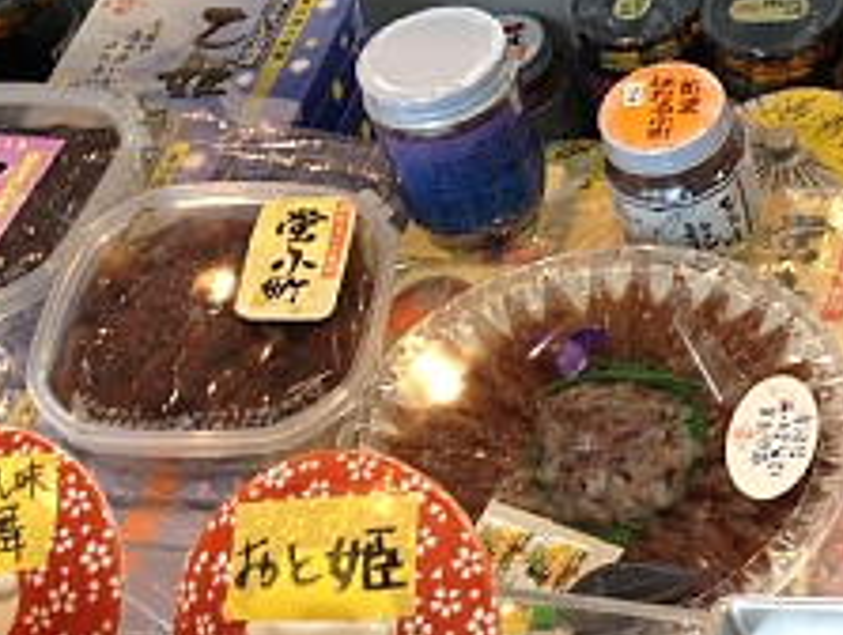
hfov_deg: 20.5
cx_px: 718
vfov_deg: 15.7
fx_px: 2293
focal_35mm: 94
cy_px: 435
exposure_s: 1/30
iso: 64
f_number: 2.4
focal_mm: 4.28
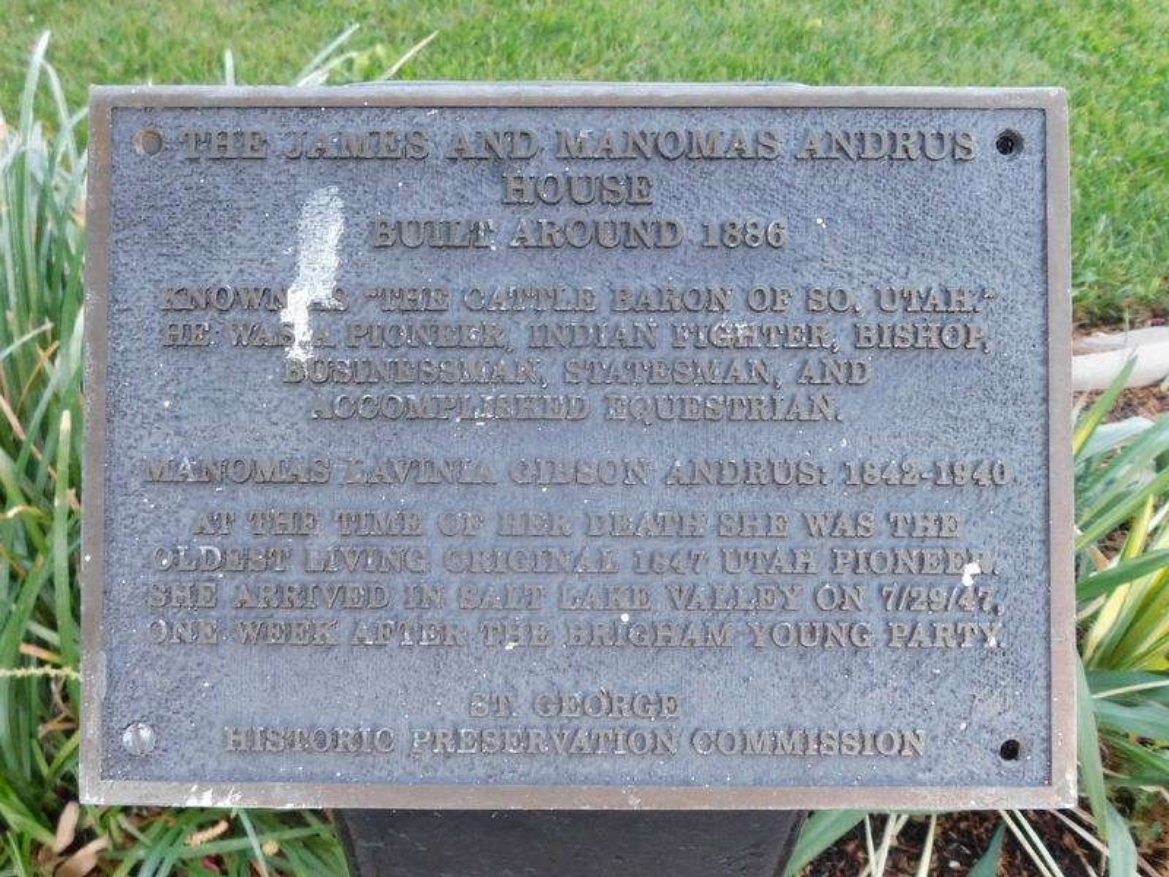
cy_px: 438
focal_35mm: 30
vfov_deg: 46.8
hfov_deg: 60.0
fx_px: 1013
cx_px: 584
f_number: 3.2
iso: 400
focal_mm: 5.3
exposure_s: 1/25
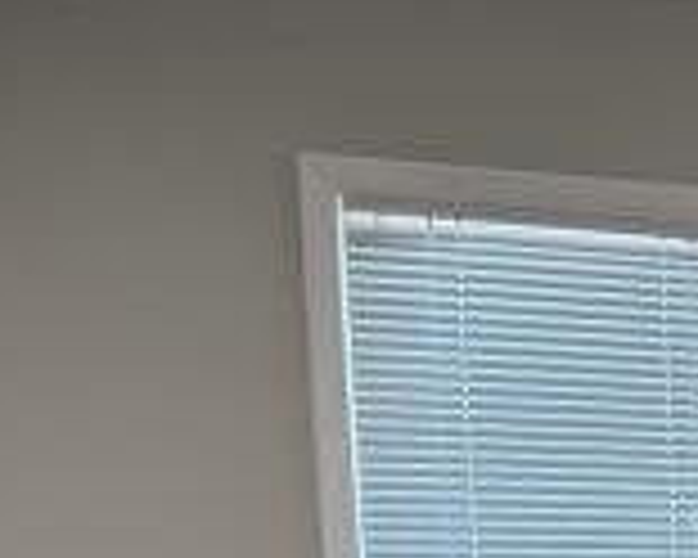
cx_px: 1027
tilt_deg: -10.7
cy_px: 986
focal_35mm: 109
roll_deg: +1.0
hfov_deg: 16.2
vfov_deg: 12.9
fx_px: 2252
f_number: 1.78
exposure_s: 1/120
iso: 100
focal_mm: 6.76
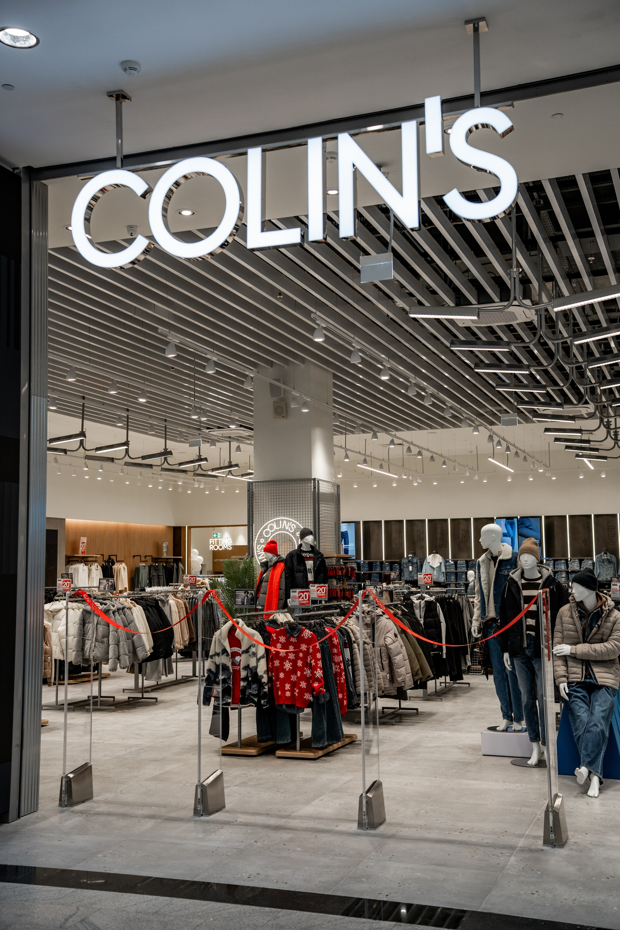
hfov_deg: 33.4
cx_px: 310
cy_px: 465
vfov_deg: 48.5
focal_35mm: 40
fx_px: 1033
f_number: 3.5
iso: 500
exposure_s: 1/320
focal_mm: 40
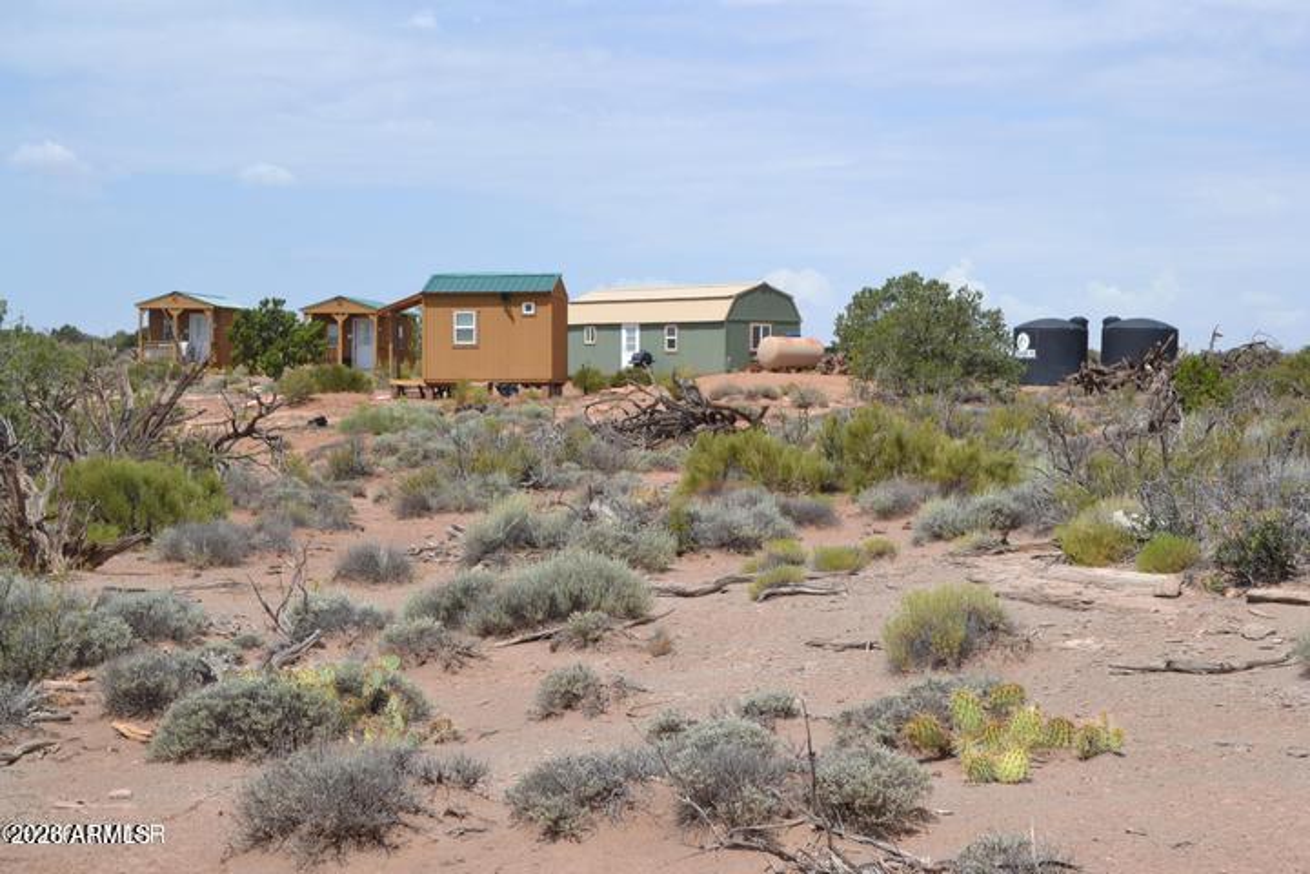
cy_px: 437
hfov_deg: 31.9
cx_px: 655
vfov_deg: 21.6
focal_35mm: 63
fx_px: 2292
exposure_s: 1/320
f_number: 8
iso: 100
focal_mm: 42
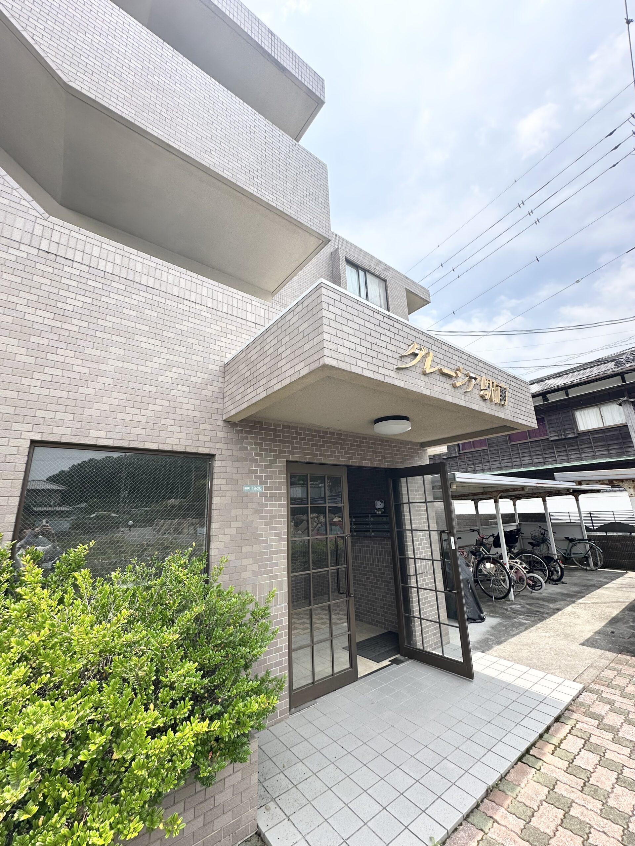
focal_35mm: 14
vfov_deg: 102.1
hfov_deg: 85.7
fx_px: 342
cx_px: 318
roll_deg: +1.6
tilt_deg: +15.2
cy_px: 423
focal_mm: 2.22
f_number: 2.2
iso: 40
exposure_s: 1/955
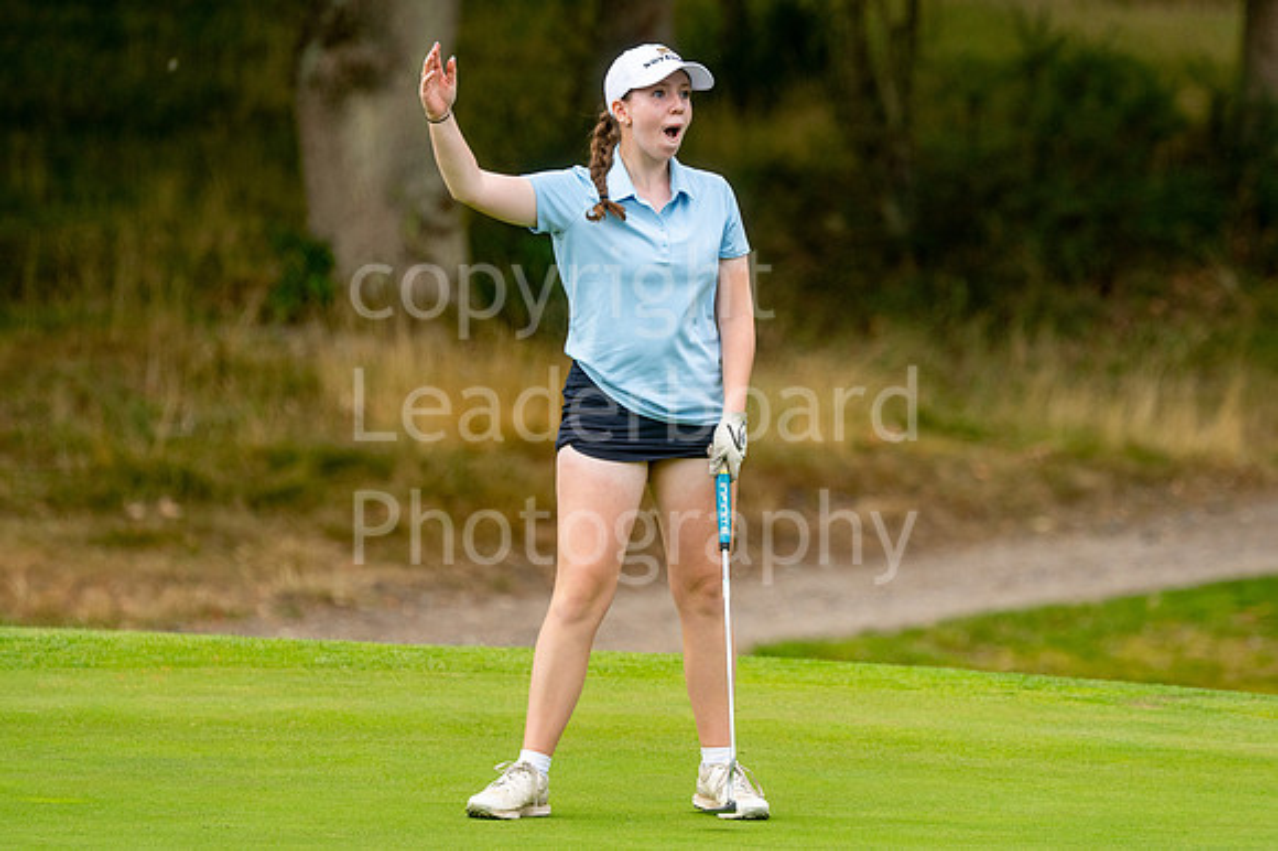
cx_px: 639
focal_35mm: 450
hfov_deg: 4.6
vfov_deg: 3.1
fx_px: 15965
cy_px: 426
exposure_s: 1/2000
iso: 320
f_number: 4
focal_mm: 300
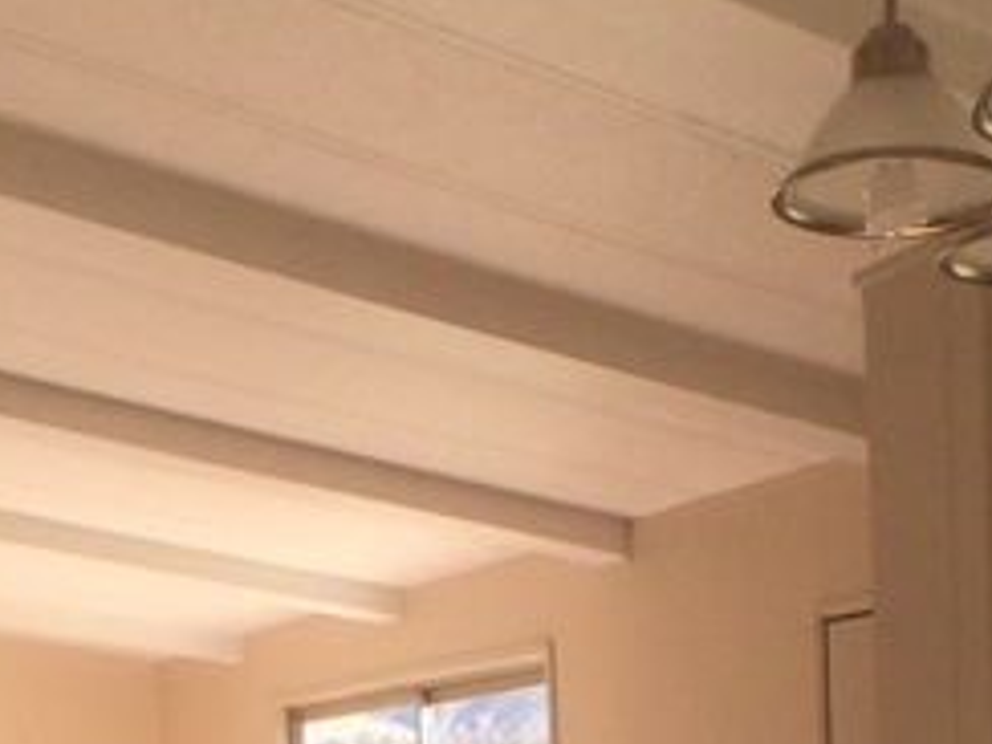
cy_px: 1167
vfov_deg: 12.3
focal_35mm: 114
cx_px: 472
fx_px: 3267
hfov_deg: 17.3
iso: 32
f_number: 2.2
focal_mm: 4.15
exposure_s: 1/513
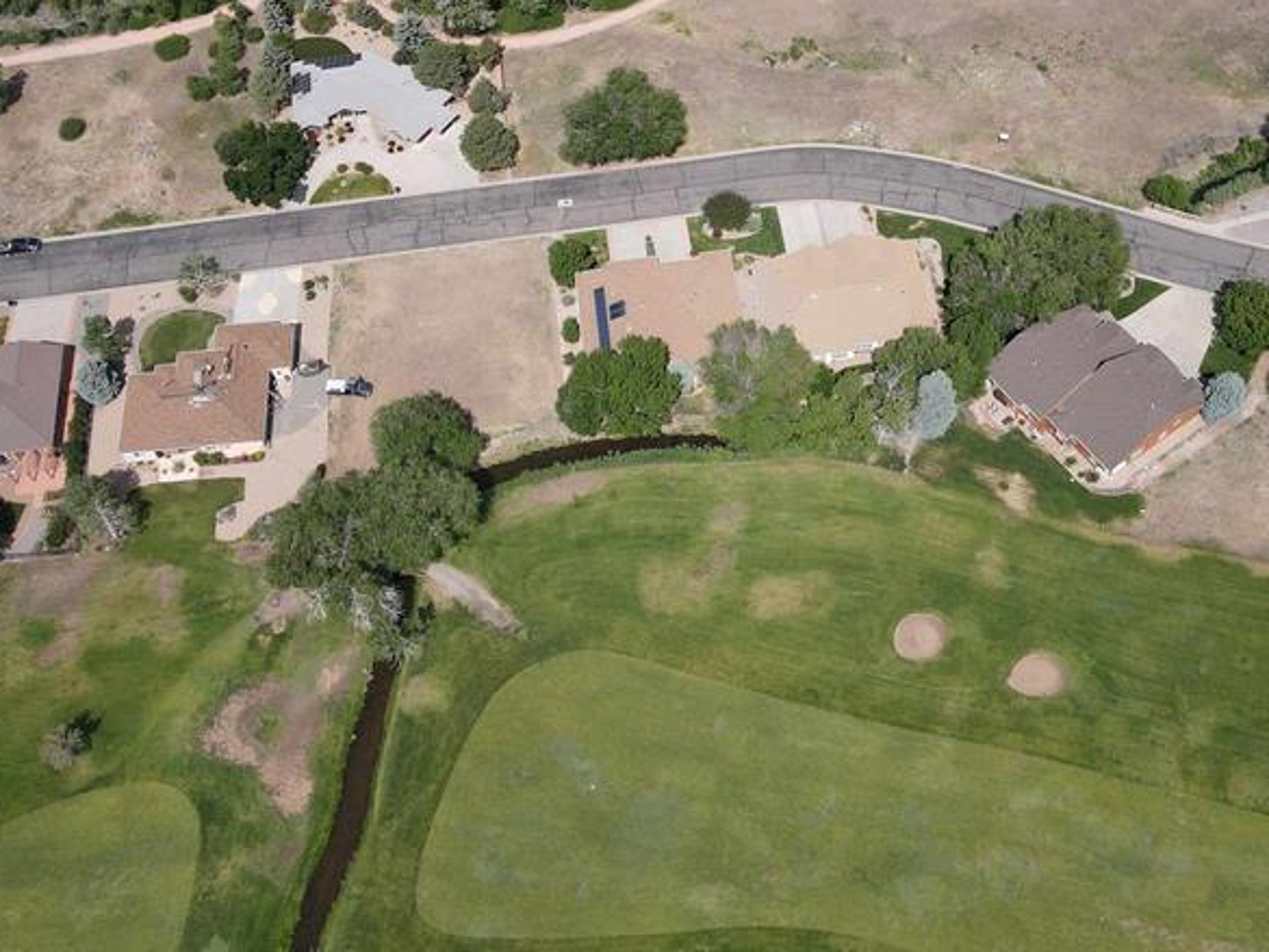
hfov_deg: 44.7
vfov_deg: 33.8
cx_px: 714
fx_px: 1540
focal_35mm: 42
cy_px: 258
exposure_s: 1/725
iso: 100
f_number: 2.8
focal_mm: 4.5
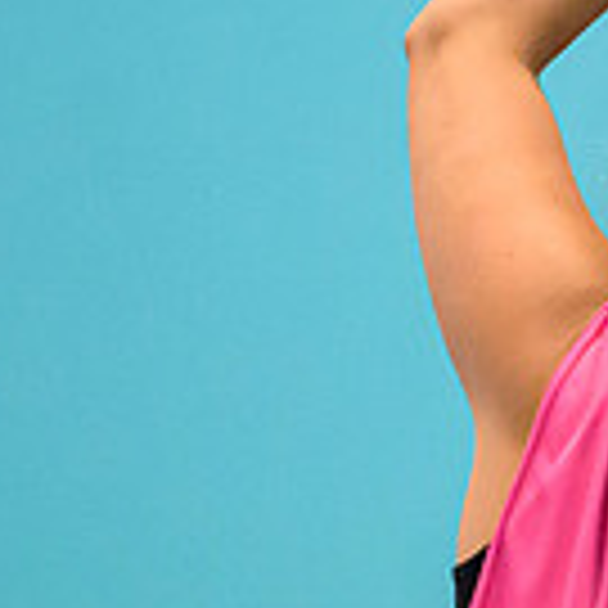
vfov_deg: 1.5
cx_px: 1113
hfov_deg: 1.5
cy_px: 706
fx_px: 23250
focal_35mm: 1170
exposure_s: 1/1000
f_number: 2.8
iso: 8000
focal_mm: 200
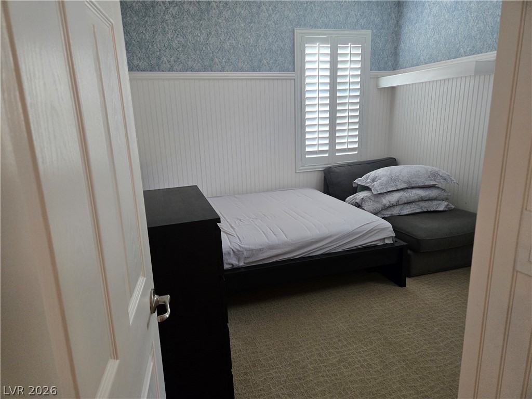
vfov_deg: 58.9
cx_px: 266
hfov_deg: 73.9
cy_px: 200
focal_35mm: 23
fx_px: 353
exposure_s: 1/120
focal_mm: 5.4
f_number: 1.8
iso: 500
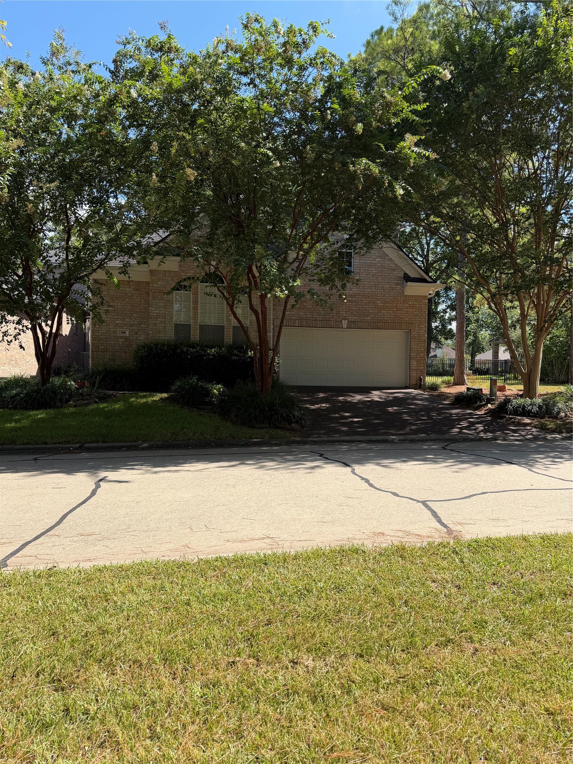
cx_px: 286
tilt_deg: -0.4
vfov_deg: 71.6
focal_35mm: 24
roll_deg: -1.1
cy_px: 382
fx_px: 530
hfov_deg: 56.8
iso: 80
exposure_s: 1/2525
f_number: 1.78
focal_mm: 6.76
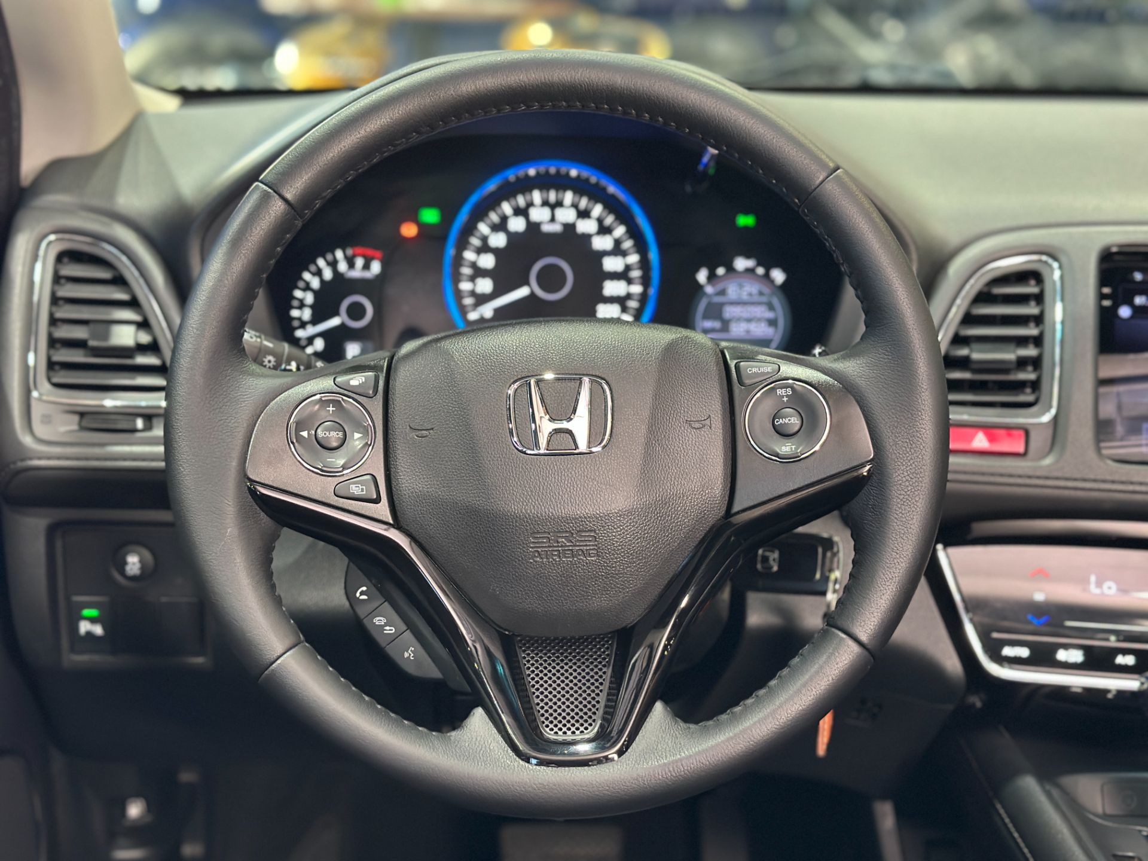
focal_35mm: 48
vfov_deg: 30.3
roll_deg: -1.7
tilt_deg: -16.7
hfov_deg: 39.7
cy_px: 430
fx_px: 1592
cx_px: 574
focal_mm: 6.86
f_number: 1.78
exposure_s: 1/33
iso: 400
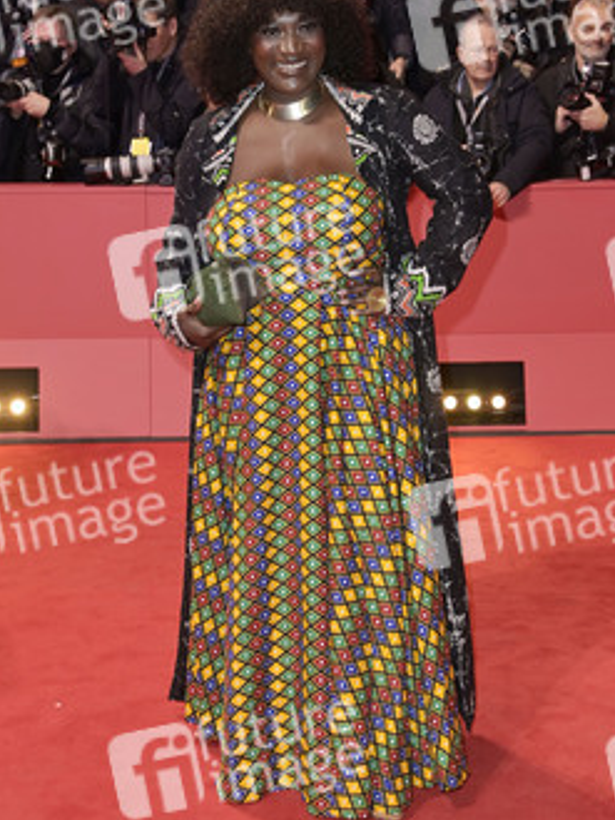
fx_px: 1326
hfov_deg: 26.1
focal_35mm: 56
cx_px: 309
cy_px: 386
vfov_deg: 34.3
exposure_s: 1/160
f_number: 5.6
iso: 1000
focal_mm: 48
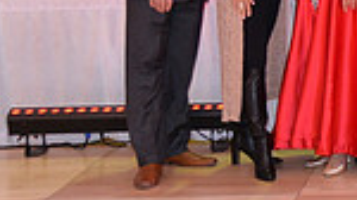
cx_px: 612
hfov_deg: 12.9
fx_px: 1456
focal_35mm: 154
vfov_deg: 7.7
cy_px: -77
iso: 2000
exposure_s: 1/250
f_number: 4
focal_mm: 38
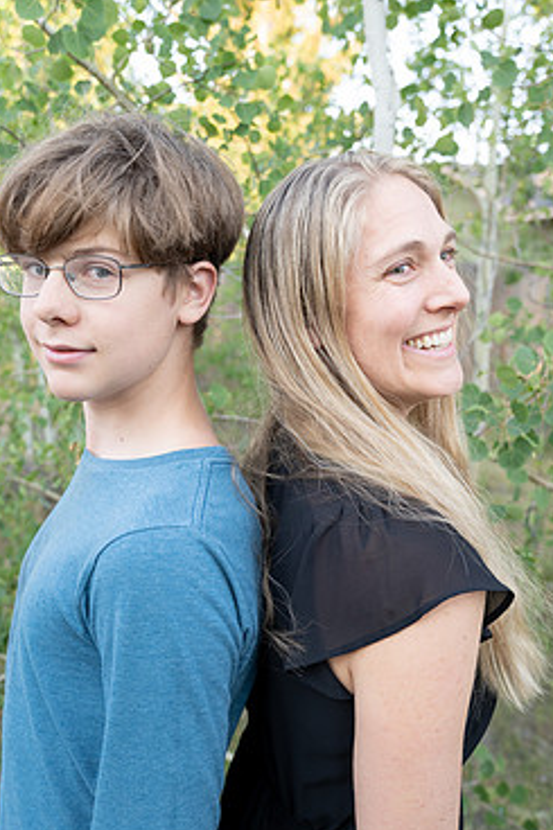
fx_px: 761
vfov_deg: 57.2
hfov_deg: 39.9
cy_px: 413
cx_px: 289
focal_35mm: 33
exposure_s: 1/160
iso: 320
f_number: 3.5
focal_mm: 27
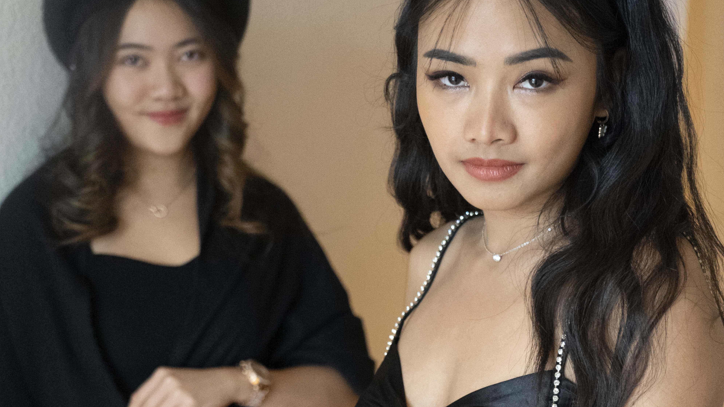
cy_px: 434
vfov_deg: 15.5
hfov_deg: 27.9
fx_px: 1459
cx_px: 364
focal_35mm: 76
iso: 12800
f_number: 4
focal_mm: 48
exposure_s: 1/125
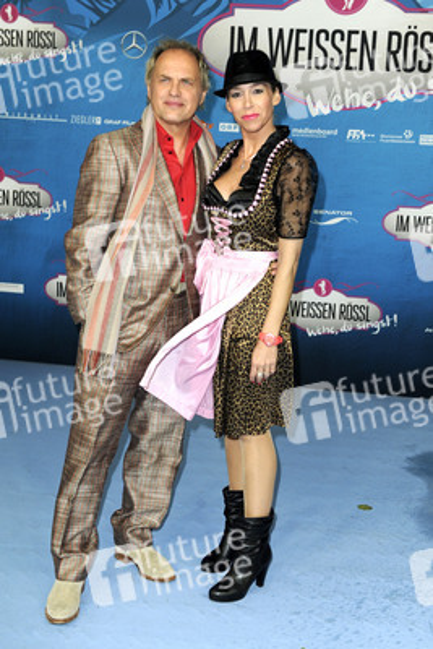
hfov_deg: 28.1
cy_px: 324
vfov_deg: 41.1
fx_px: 865
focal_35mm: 48
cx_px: 216
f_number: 5
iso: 1000
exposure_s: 1/160
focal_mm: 48
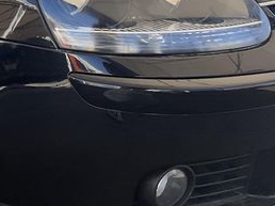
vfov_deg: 16.0
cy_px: -12
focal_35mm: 90
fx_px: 714
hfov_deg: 20.5
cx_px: -49
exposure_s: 1/320
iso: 25
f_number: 1.8
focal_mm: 3
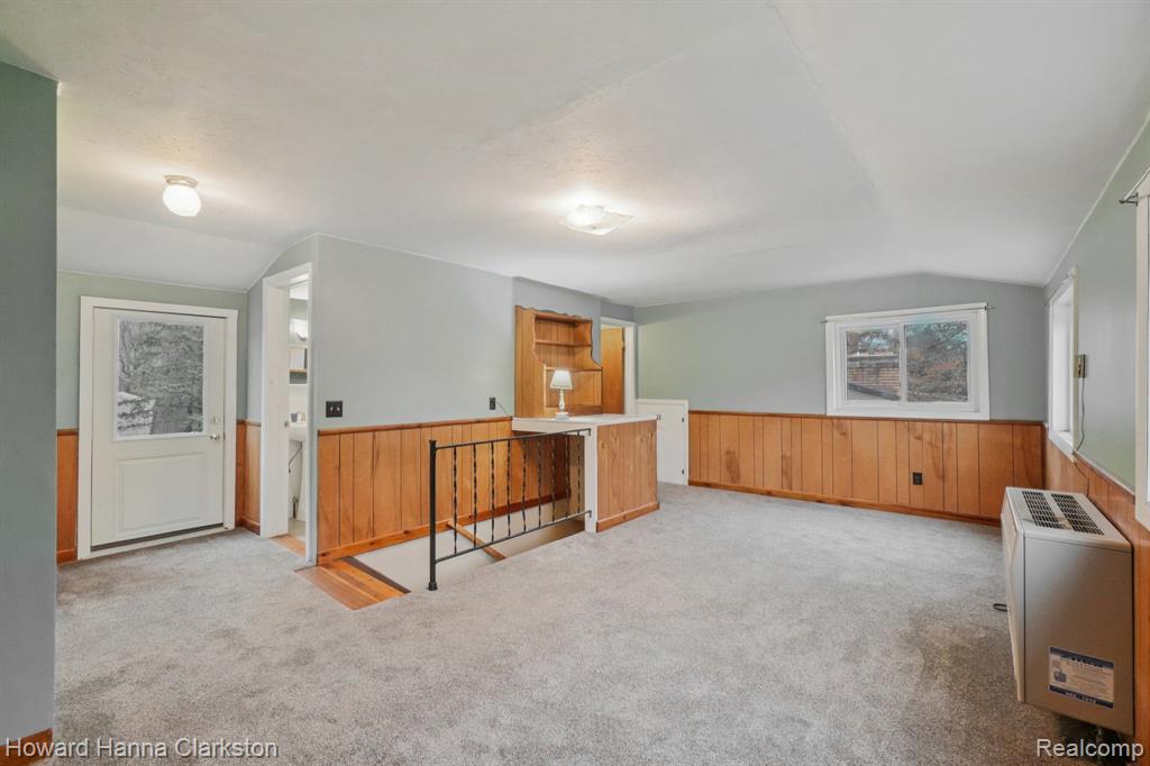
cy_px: 383
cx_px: 575
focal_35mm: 15
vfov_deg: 77.3
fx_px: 479
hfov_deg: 100.4
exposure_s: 1/30
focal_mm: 10
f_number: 8
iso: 3200
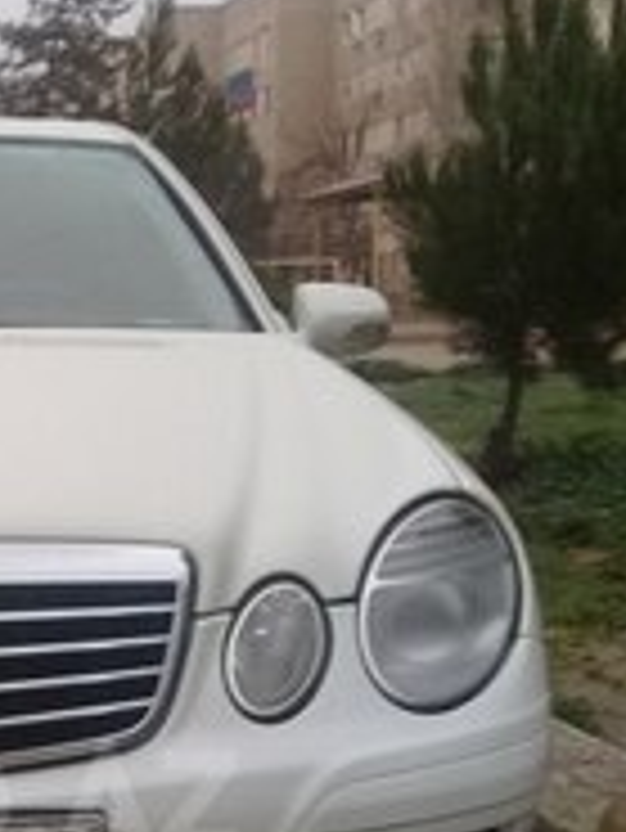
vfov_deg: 22.8
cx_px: -108
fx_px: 1999
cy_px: 801
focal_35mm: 83
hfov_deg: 17.1
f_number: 2.2
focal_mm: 3.3
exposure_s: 1/33
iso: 50
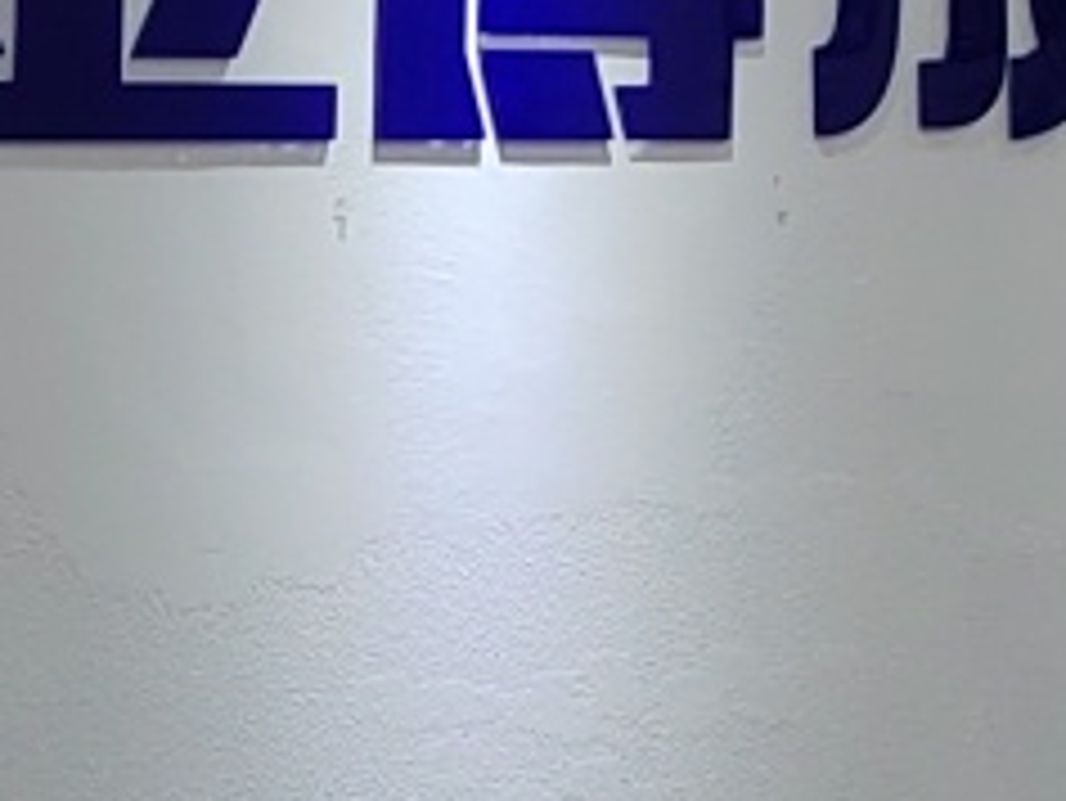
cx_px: 171
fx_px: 4776
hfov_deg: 12.7
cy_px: 140
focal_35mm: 155
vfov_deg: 9.6
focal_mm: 5.52
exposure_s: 1/100
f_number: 1.9
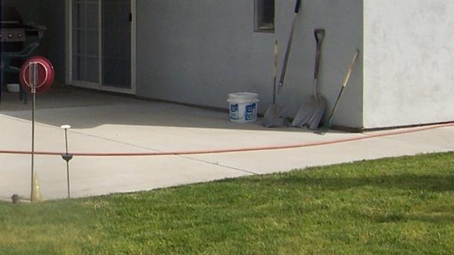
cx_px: -83
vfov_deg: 13.6
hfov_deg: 22.4
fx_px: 1060
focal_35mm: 88
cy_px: 2
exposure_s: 1/1000
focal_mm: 5.5
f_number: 4
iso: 80
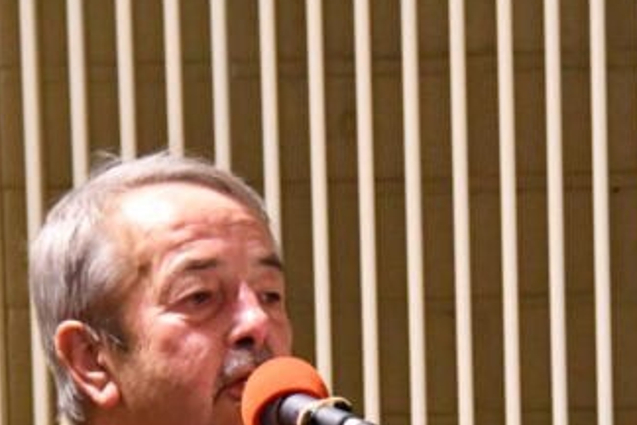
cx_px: 440
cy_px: 578
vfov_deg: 2.1
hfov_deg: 3.2
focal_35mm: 645
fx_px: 11412
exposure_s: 1/125
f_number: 5.6
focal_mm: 155
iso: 8000
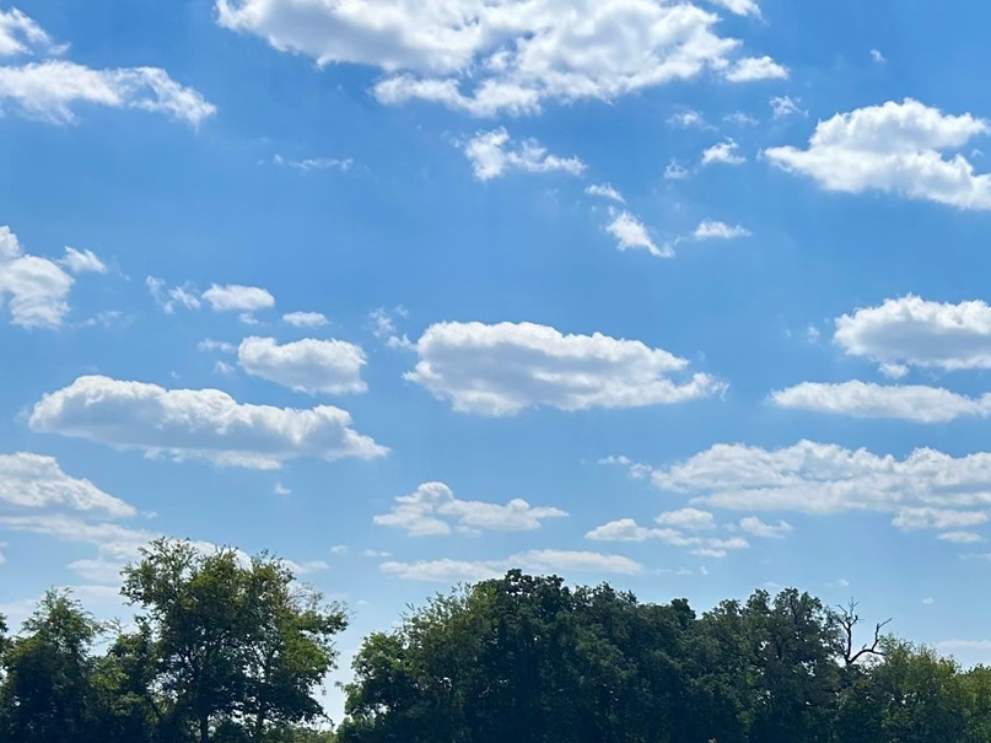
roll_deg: +0.3
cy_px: 842
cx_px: 1114
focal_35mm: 66
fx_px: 1889
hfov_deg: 26.8
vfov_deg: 21.0
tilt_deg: -3.6
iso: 50
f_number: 1.5
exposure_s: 1/8000
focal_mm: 5.7
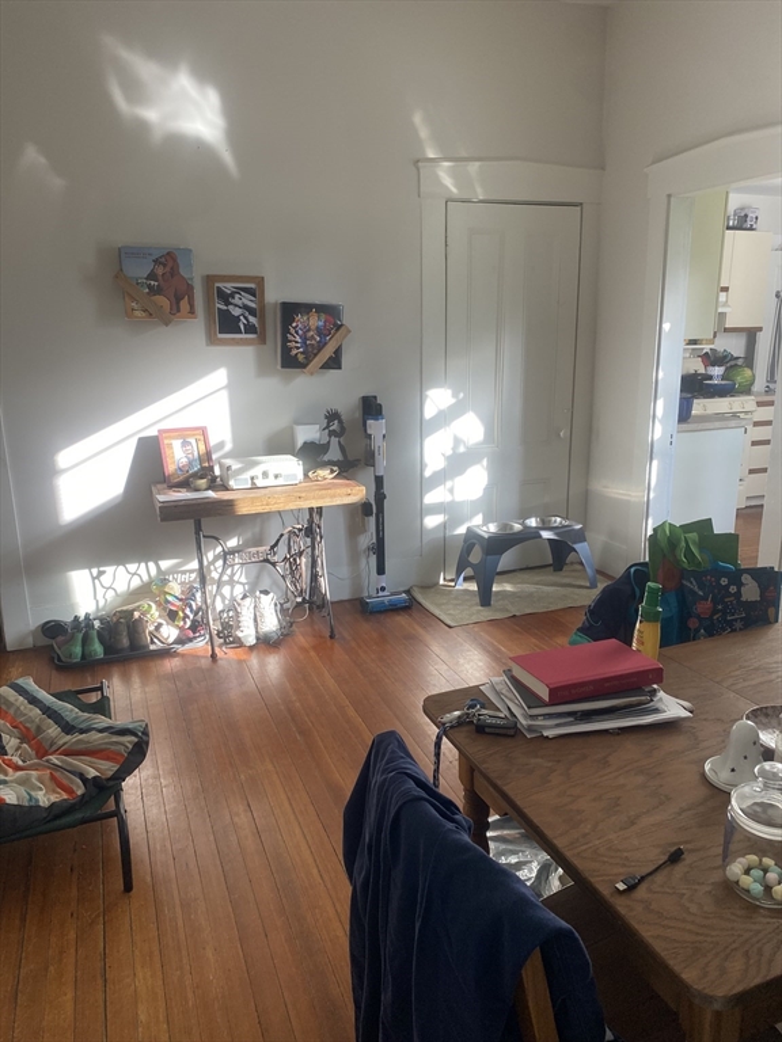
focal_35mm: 26
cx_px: 391
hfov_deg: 53.1
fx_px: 783
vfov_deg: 67.3
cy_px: 521
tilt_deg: -14.6
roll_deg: +2.5
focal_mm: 4.25
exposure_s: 1/122
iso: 100
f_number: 1.8
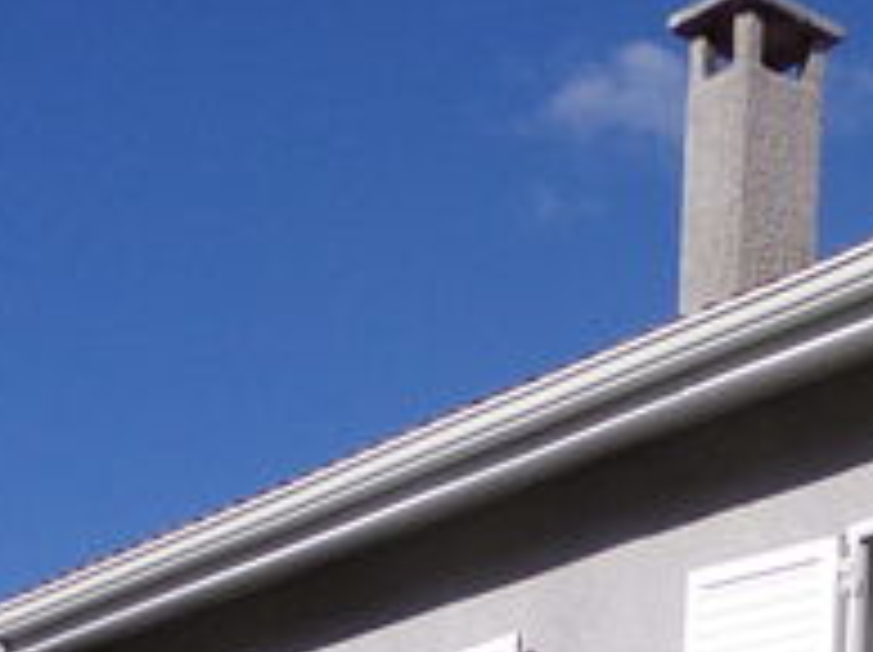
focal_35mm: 124
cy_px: 1461
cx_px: 1282
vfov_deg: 10.6
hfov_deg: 14.9
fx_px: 3123
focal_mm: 4.3
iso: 80
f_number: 5.8
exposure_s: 1/600
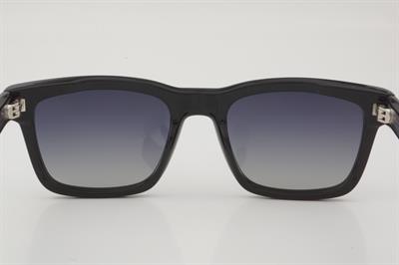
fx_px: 831
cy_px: 132
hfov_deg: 27.0
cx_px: 200
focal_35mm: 75
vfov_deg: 18.2
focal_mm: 50
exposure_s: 1/3
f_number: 32
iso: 100
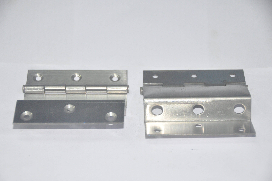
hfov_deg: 19.5
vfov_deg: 13.0
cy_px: 90
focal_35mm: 105
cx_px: 136
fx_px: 792
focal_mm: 70
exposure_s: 1/60
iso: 1250
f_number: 5
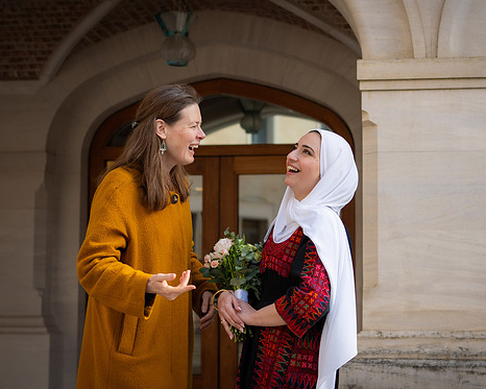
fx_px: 1007
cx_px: 282
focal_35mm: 70
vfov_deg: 21.9
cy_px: 199
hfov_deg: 27.1
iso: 200
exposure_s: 1/2000
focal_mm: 40
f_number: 2.8
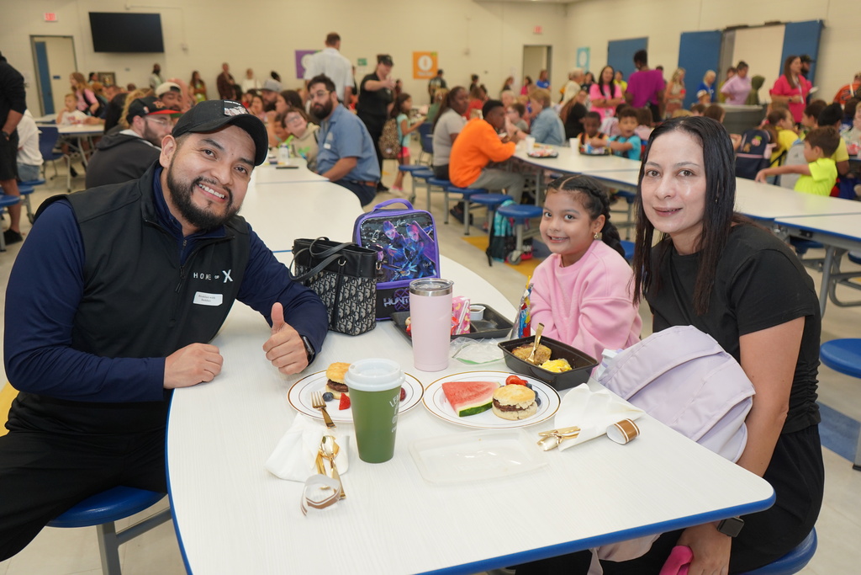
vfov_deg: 45.0
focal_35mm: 29
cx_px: 430
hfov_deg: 63.7
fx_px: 694
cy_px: 288
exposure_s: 1/160
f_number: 4
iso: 1000
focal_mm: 29
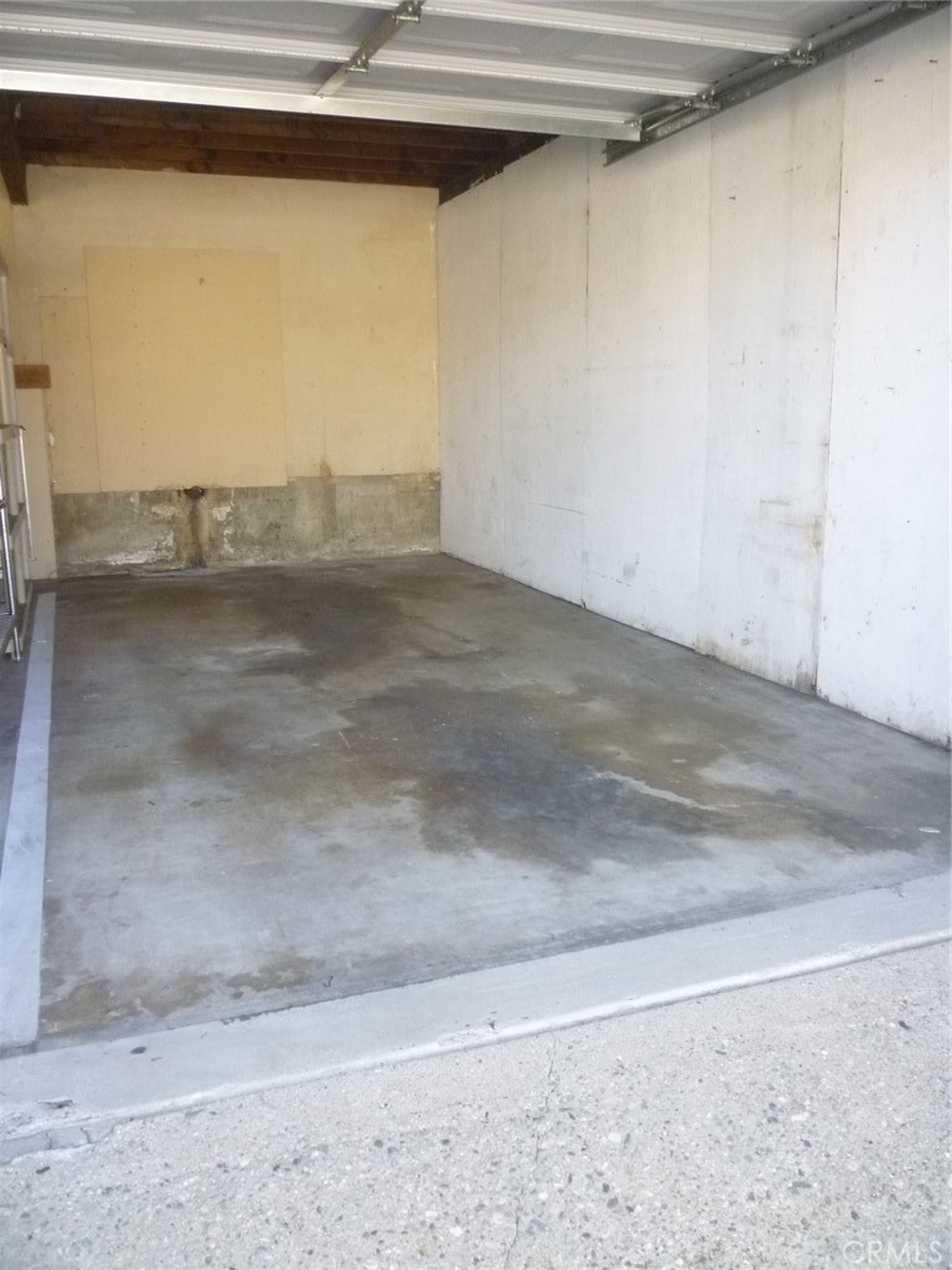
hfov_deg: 48.2
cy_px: 635
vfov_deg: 61.7
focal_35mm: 29
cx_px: 476
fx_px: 1063
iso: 400
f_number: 3.3
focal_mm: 5.2
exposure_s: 1/250
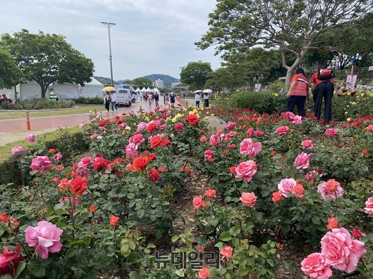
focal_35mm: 26
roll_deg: -0.3
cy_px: 140
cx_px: 186
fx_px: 280
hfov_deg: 67.3
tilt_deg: -8.8
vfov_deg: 53.0
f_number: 1.8
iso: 32
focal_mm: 4.25
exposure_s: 1/1866
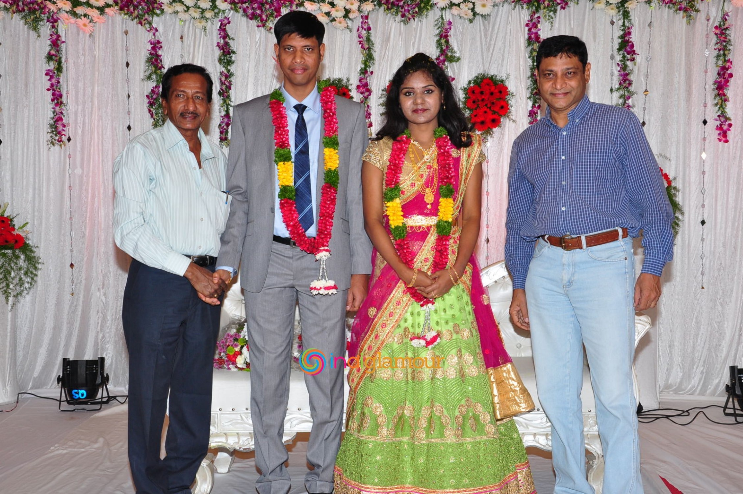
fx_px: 990
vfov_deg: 28.0
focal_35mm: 48
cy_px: 247
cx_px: 372
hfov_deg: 41.2
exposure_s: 1/125
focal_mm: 32
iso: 500
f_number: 9
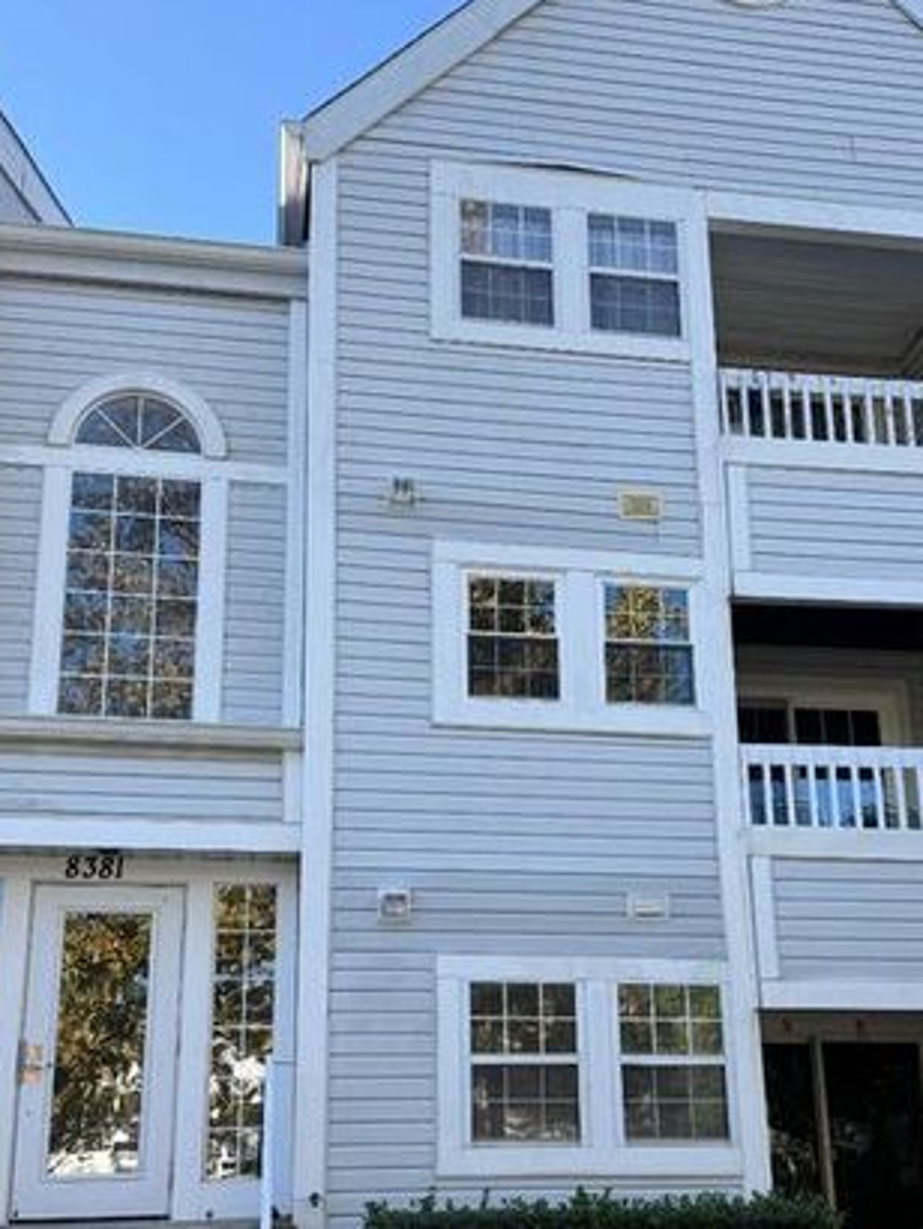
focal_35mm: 39
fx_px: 1385
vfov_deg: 47.2
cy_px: 799
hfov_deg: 36.9
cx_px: 479
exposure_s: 1/979
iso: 80
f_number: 1.78
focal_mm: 6.76
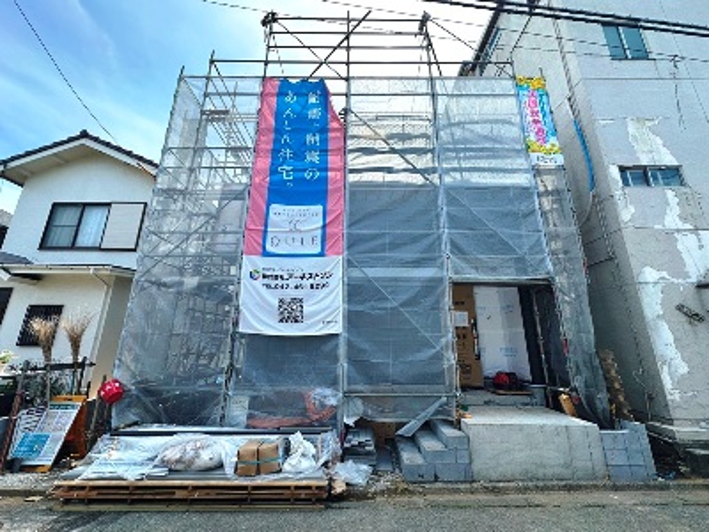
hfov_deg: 102.1
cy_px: 266
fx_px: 287
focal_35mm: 14
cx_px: 354
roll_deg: -0.4
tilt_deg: +15.7
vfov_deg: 85.7
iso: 40
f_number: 2.2
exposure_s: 1/796
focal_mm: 2.22
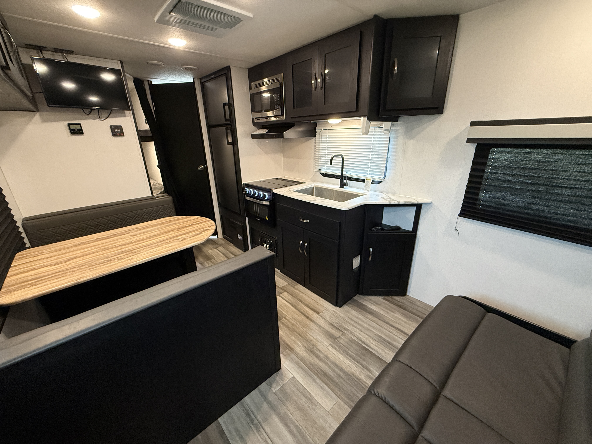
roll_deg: -0.5
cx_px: 296
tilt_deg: -20.9
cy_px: 222
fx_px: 239
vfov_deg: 85.7
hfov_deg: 102.1
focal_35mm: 14
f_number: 2.2
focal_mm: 2.22
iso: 500
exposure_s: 1/60
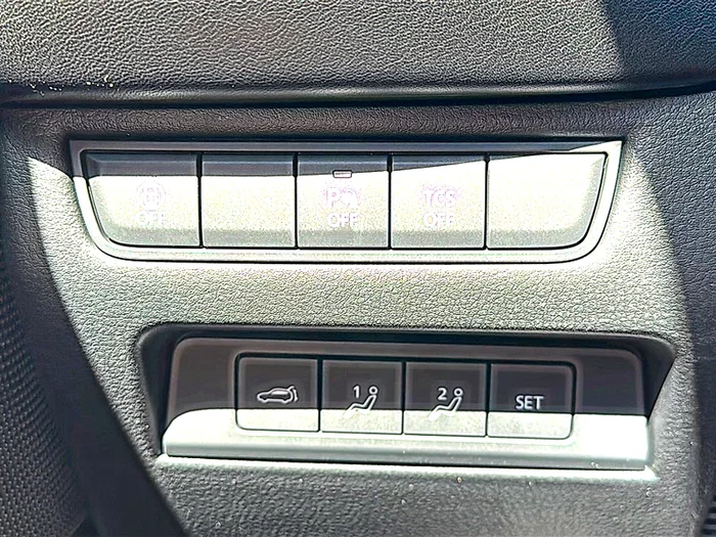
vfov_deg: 33.6
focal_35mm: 43
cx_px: 358
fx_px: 889
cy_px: 268
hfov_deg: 43.9
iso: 50
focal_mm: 6.86
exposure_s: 1/109
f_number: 1.78
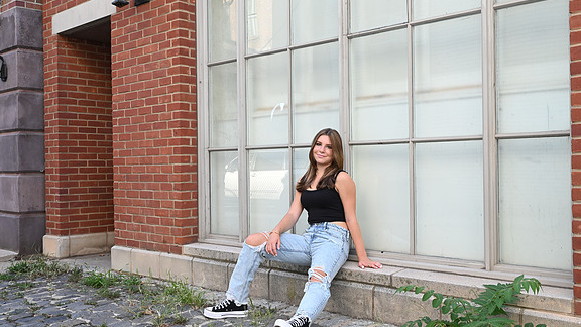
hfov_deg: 51.6
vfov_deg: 30.4
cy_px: 171
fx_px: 601
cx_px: 290
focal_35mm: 39
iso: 500
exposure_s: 1/80
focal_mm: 37
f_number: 10
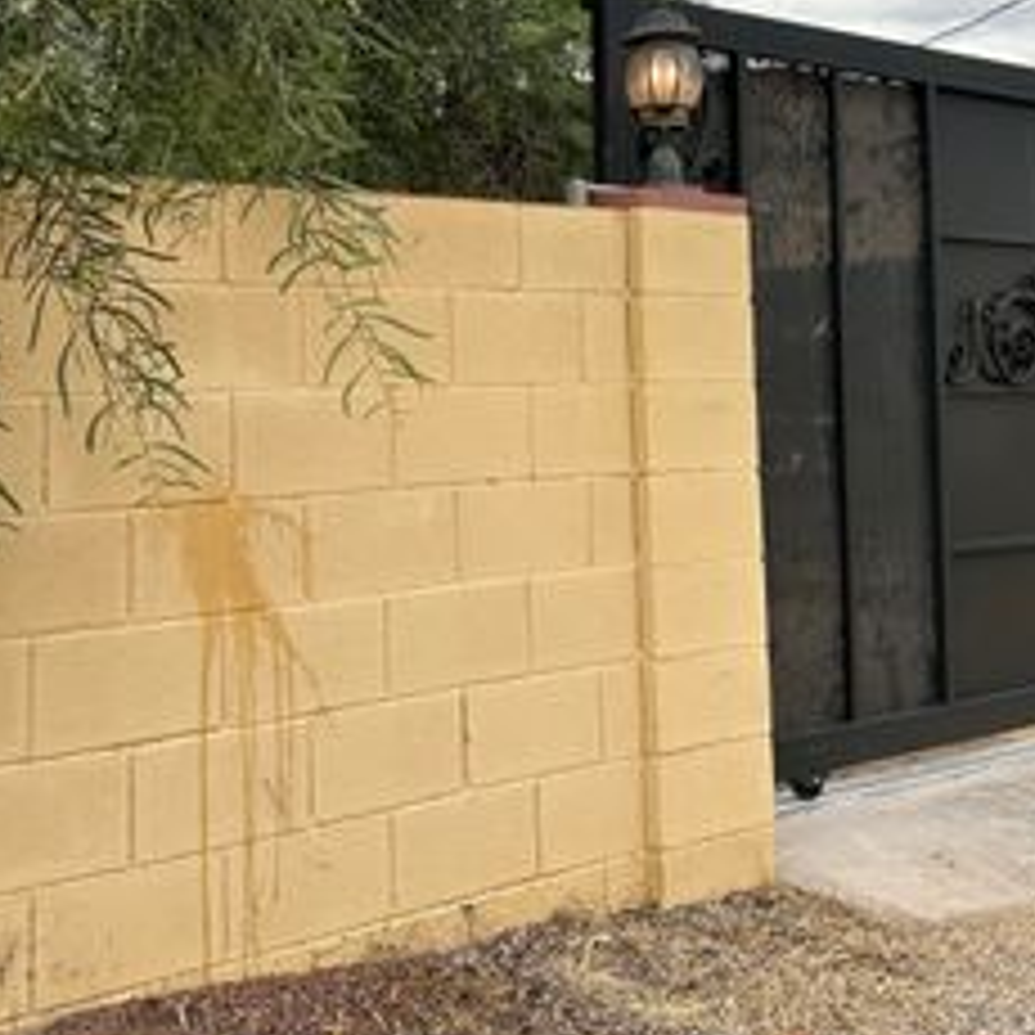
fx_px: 1691
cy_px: 218
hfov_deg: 33.9
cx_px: 387
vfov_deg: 33.1
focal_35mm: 50
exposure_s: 1/394
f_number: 1.5
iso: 50
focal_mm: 5.7
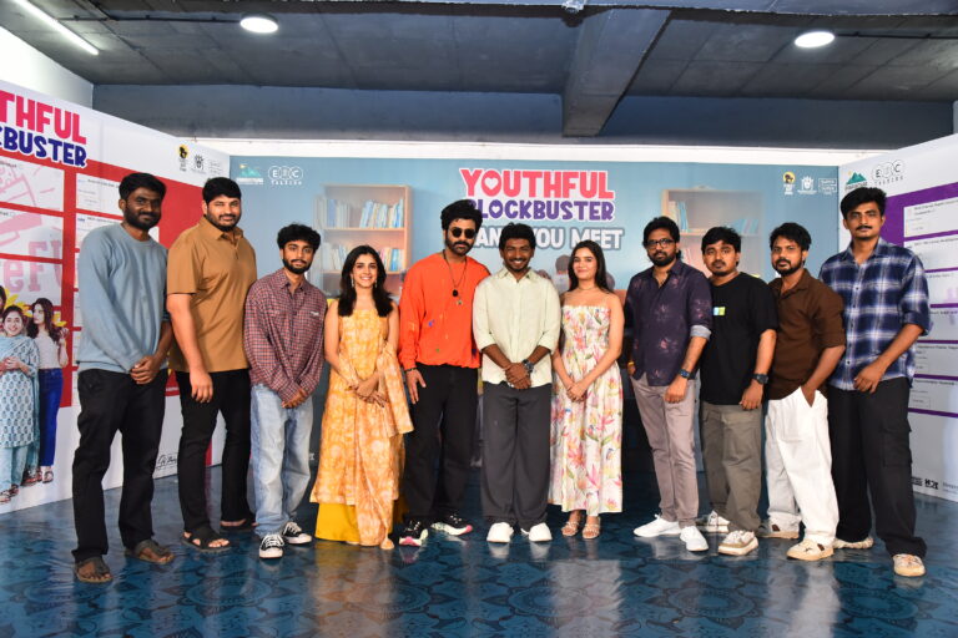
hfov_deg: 61.9
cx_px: 479
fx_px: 798
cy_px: 319
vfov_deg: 43.6
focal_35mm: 30
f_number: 5
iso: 2000
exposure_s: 1/125
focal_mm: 30
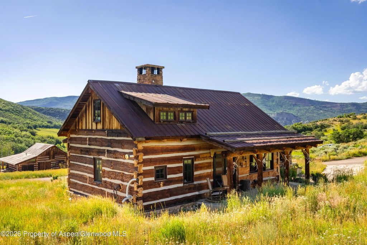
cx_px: 184
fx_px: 326
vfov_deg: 41.1
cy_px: 122
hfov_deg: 58.7
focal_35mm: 32
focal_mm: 32
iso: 400
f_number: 11
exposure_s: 1/3200
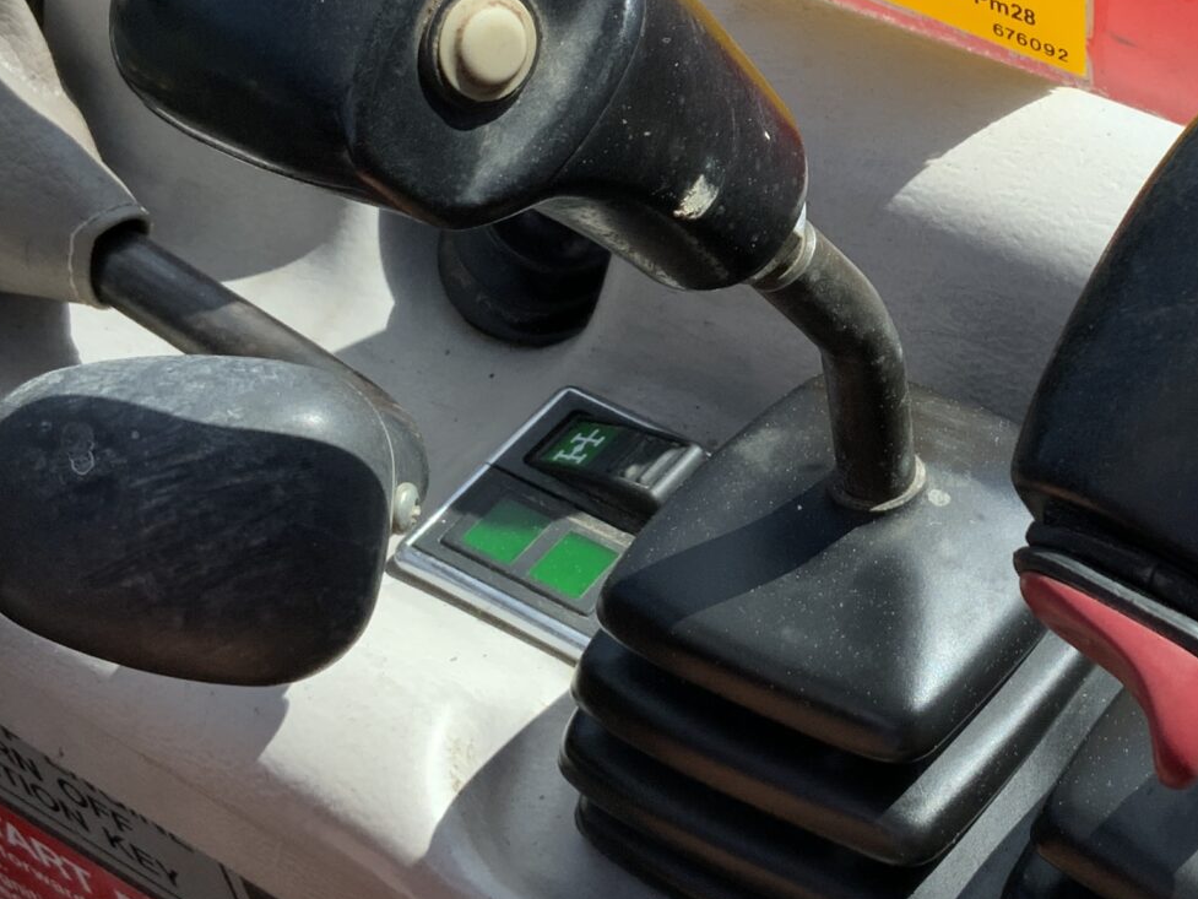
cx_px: 961
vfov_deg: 19.3
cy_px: 245
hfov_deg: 25.2
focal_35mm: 76
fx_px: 2631
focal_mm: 3
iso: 16
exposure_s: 1/439
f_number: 1.8
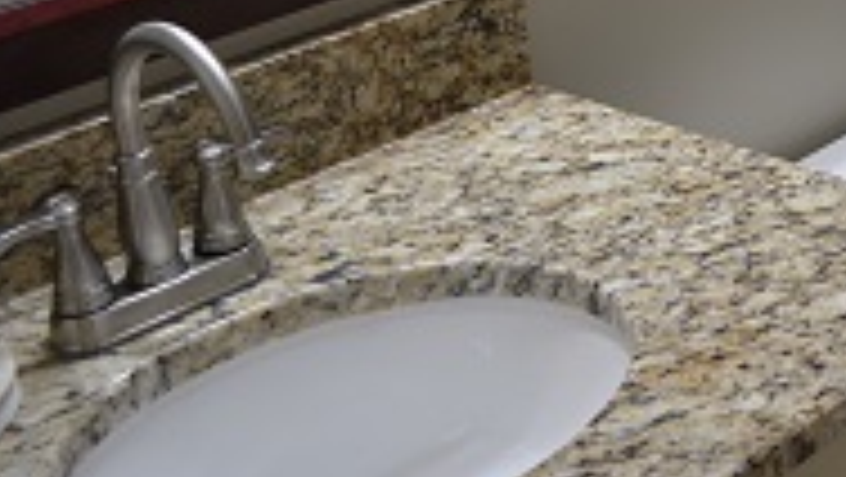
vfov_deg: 15.7
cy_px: -34
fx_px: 1683
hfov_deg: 24.7
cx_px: 1084
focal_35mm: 75
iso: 400
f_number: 3.5
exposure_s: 1/60
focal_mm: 18
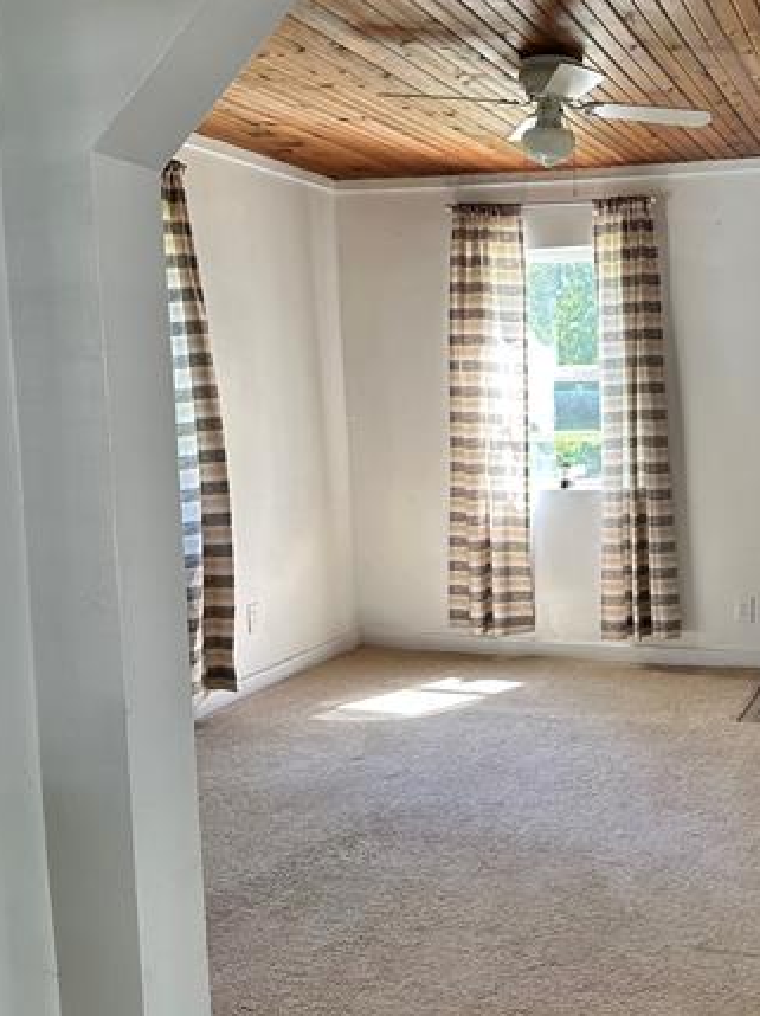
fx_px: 1261
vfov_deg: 43.9
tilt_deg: -4.6
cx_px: 592
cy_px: 490
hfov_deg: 32.7
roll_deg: +1.4
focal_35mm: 43
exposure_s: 1/121
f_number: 1.78
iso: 100
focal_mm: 6.86
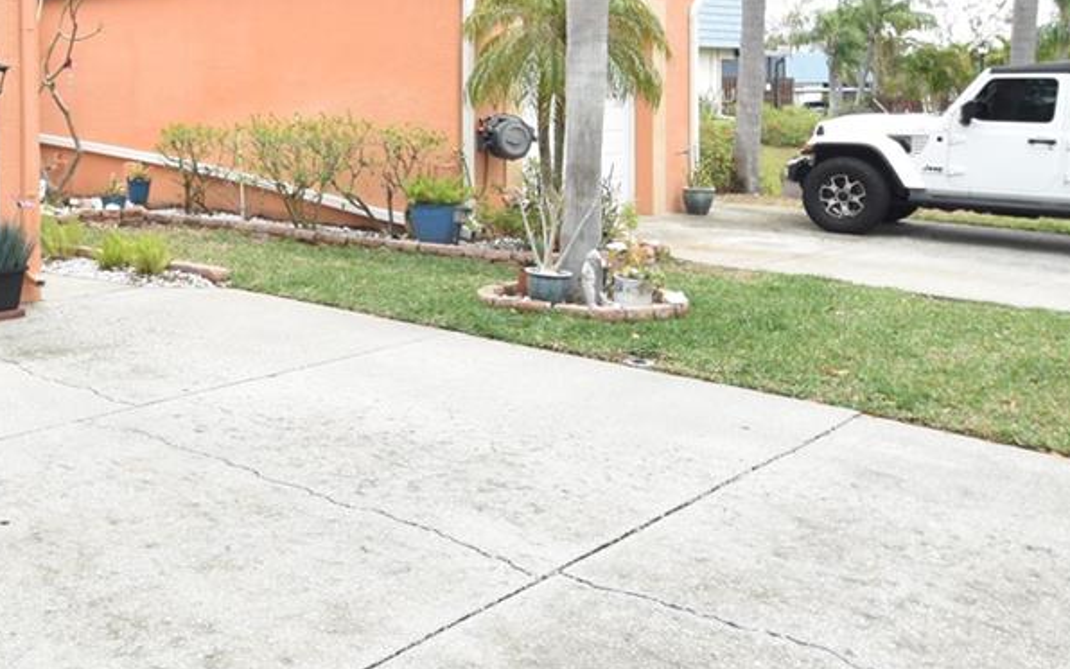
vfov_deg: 30.5
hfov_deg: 46.0
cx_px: 235
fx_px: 1196
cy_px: 138
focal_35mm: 41
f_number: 8
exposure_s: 1/250
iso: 320
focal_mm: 10
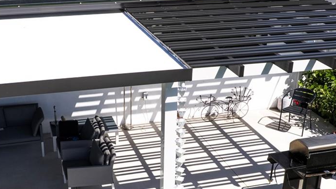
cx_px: 148
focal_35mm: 53
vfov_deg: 22.5
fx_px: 472
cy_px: 128
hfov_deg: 39.1
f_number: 2.8
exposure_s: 1/100
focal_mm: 8.38
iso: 100
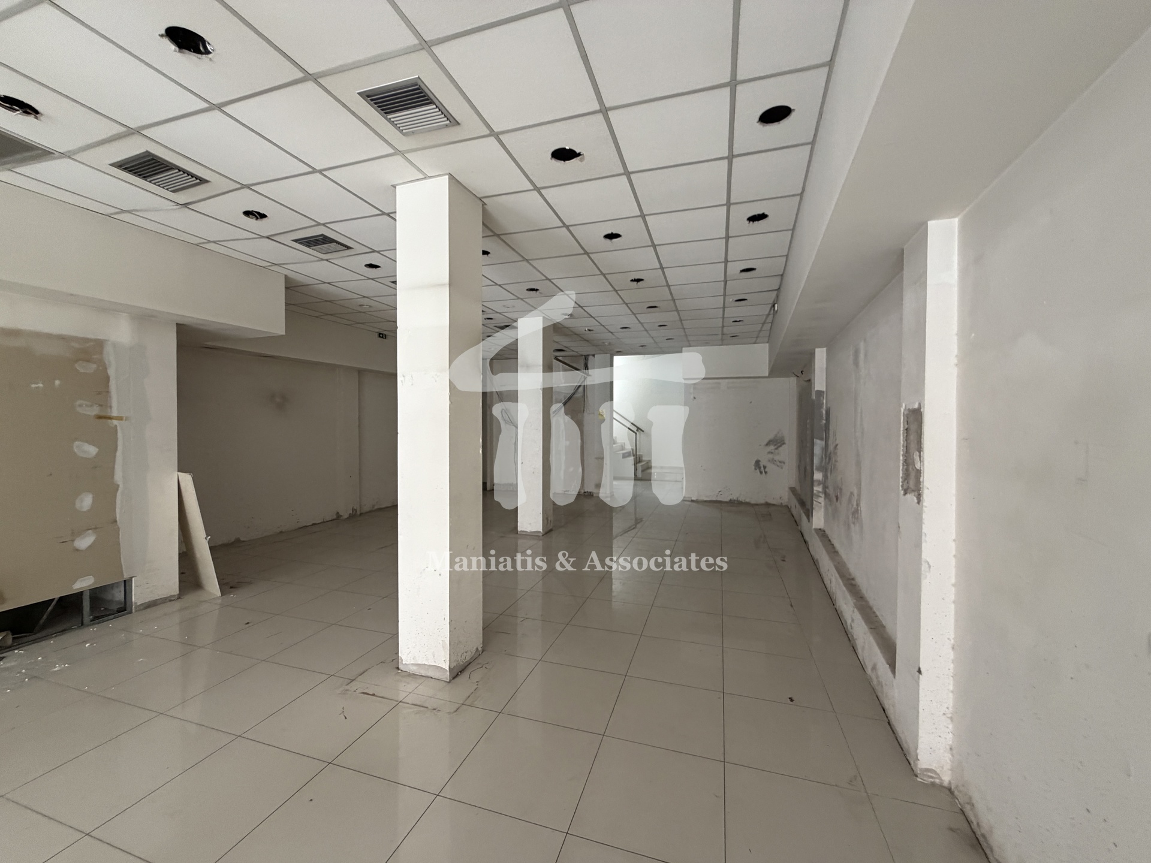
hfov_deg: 102.1
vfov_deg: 85.7
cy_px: 432
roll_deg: -1.2
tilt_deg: -2.6
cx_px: 576
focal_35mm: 14
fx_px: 466
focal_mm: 2.22
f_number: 2.2
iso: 320
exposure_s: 1/87
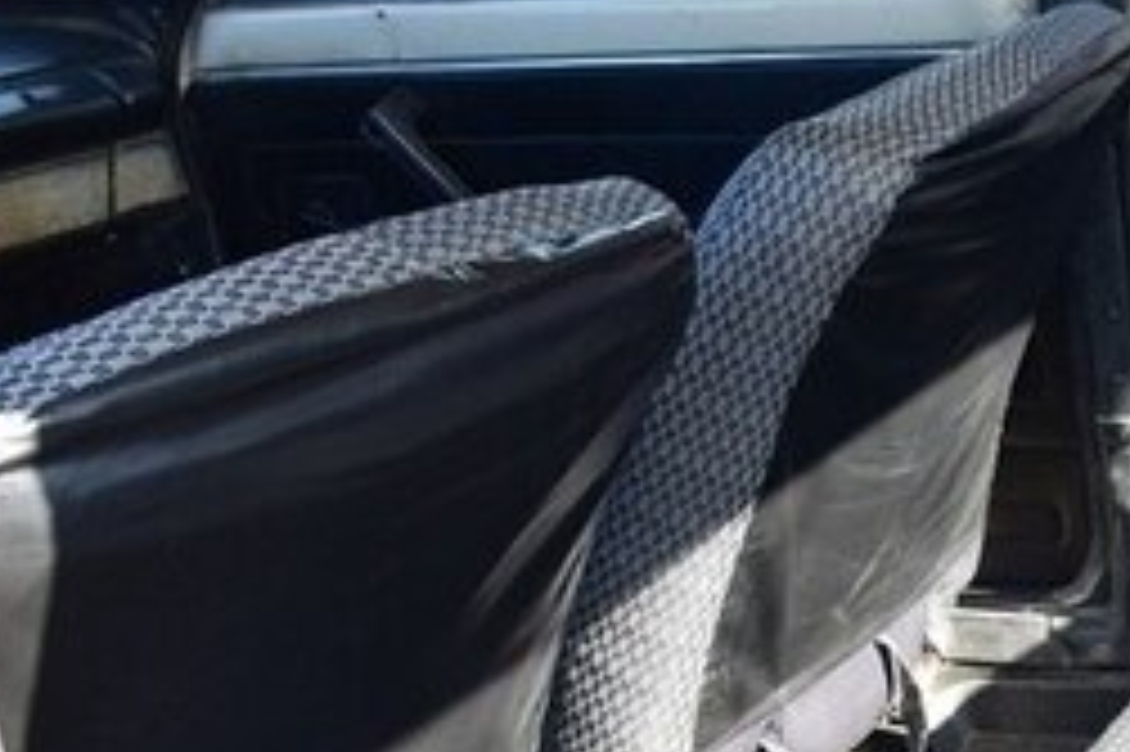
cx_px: 1207
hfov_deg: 24.2
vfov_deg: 16.7
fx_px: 2478
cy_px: 847
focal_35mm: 79
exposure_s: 1/100
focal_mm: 20
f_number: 9
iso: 400
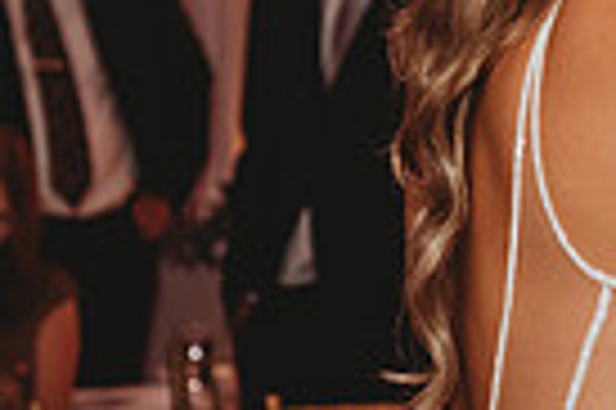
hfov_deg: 6.2
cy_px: 109
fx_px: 5640
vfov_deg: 4.2
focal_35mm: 330
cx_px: 428
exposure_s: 1/200
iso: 1600
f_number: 5
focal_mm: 70
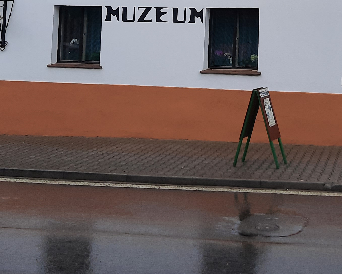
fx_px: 729
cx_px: 262
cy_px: -39
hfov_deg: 26.0
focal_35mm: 72
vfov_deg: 20.2
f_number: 2
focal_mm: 4.6
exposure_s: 1/310
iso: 32
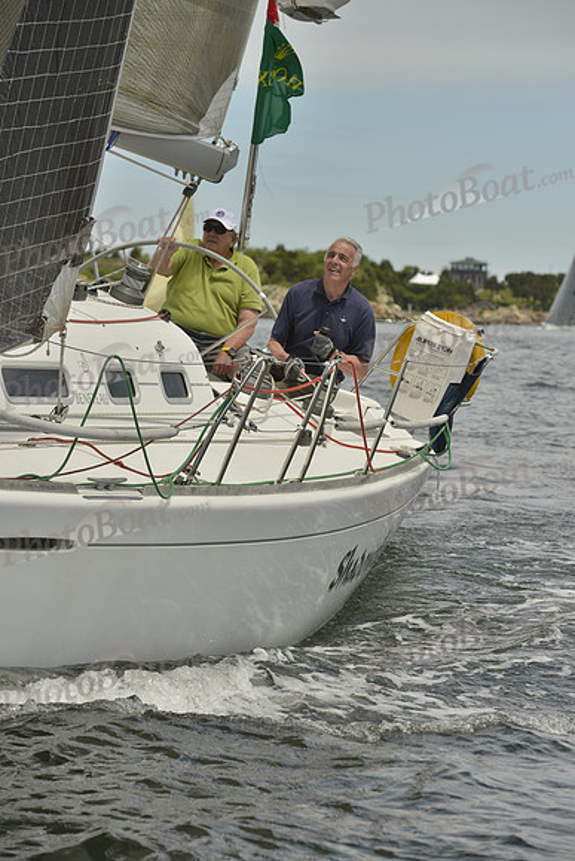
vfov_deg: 15.2
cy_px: 430
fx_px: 3232
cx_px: 288
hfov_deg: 10.2
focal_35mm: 135
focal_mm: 135
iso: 280
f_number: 9
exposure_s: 1/1600
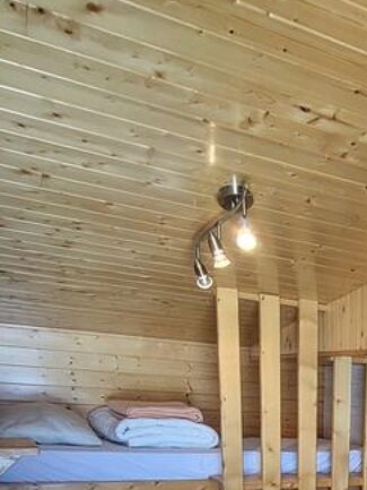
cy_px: 601
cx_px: 384
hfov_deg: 32.5
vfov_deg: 35.6
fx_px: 565
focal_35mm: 40
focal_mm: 1.74
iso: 64
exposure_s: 1/50
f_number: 2.2
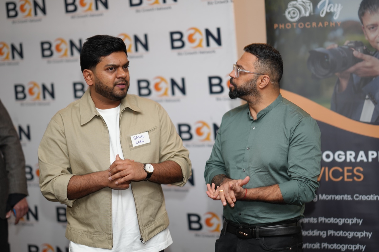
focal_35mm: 85
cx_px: 190
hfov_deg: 23.9
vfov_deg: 16.1
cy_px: 126
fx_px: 895
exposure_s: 1/60
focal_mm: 85
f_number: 1.4
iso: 200
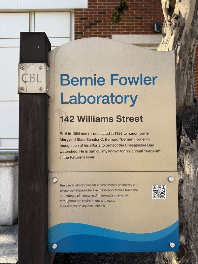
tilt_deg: +8.1
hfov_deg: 56.8
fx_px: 183
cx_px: 99
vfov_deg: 71.6
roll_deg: -1.4
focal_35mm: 24
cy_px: 132
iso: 80
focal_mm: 6.76
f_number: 1.78
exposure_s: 1/671
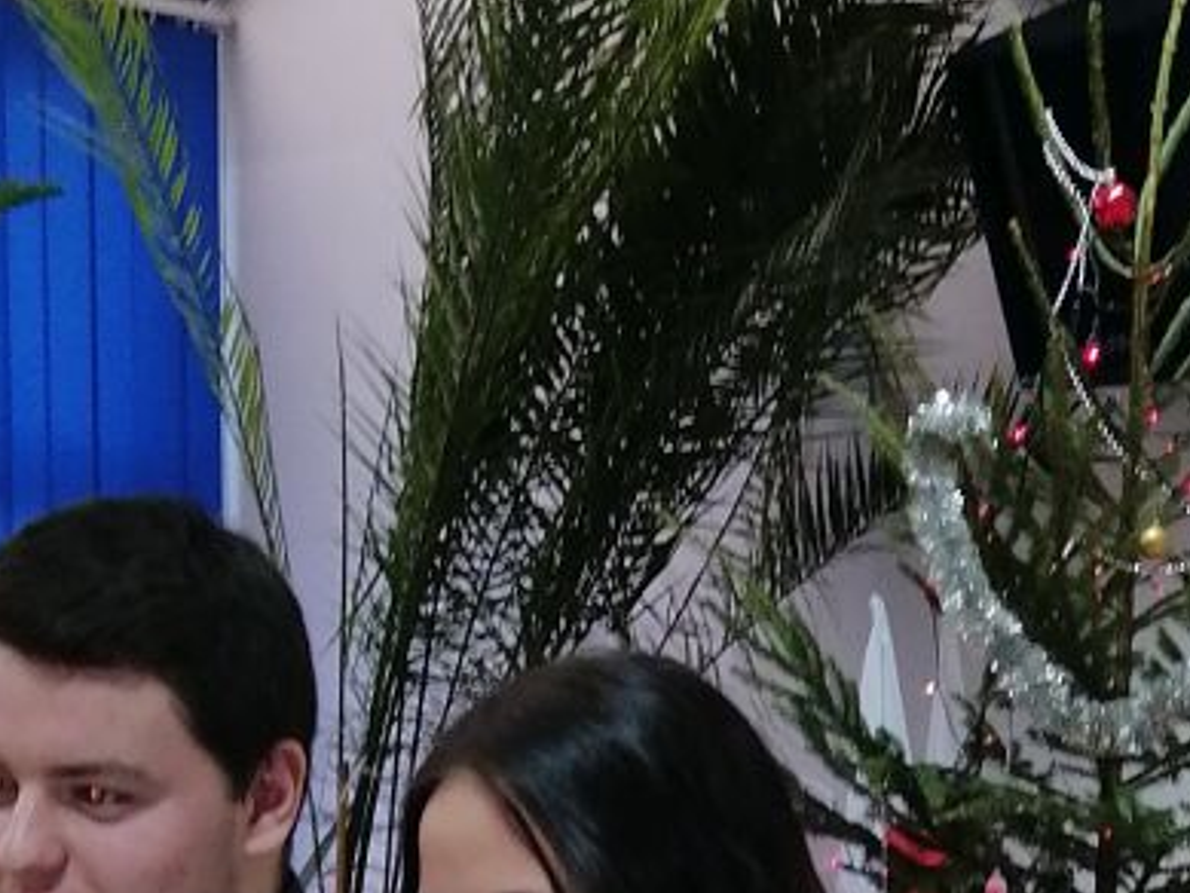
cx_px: 746
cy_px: 1606
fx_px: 3679
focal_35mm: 107
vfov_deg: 12.6
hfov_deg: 18.3
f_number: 1.8
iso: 100
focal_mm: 3.95
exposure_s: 1/33.3
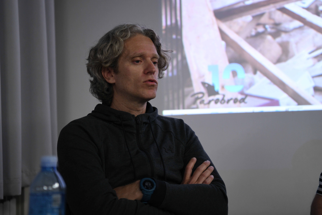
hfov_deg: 35.6
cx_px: 161
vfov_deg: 24.2
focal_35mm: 56
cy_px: 108
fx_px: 501
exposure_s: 1/60
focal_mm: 56
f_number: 2.8
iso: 1600
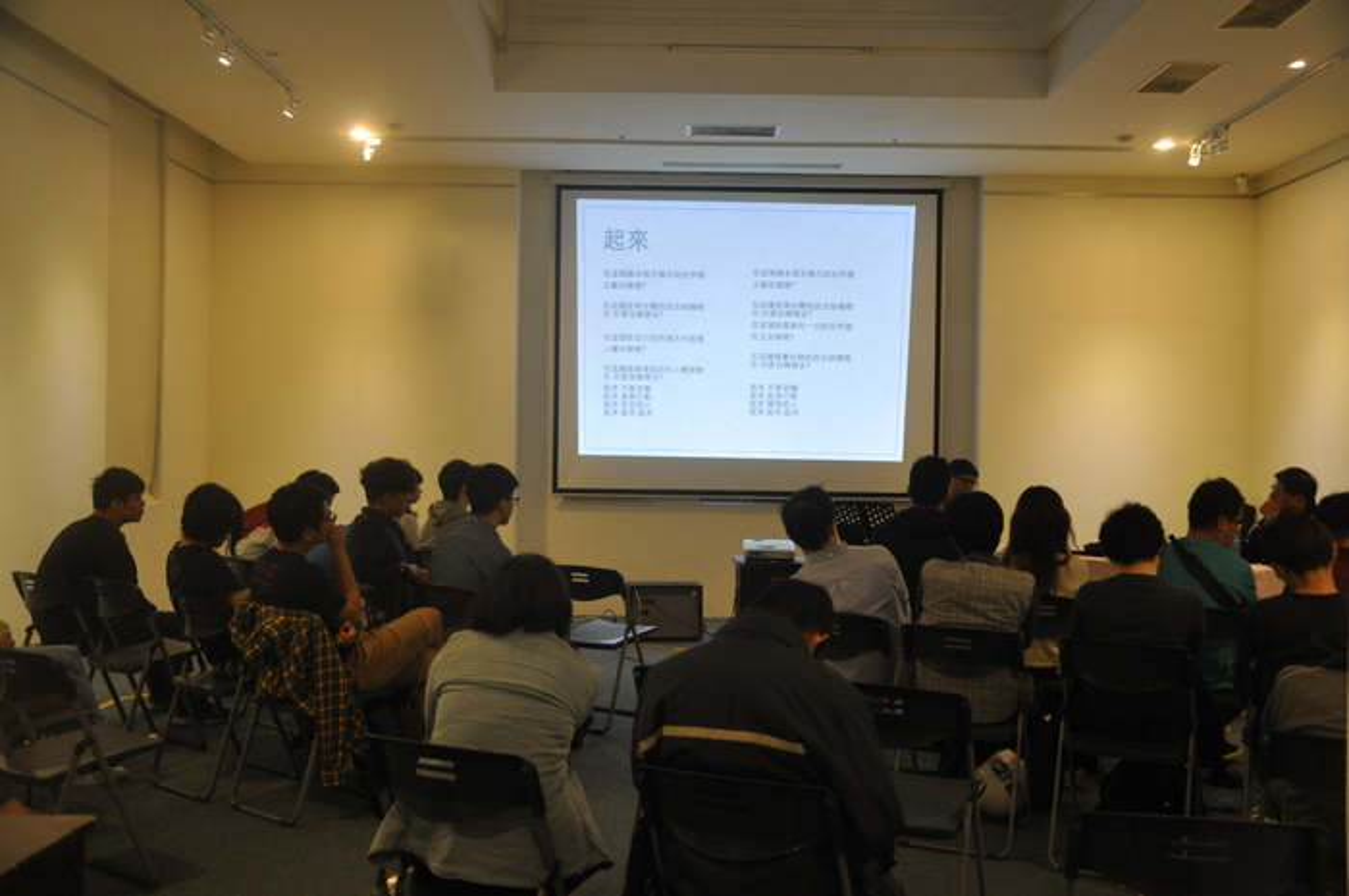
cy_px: 448
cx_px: 674
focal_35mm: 36
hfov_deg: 53.2
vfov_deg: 36.8
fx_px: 1347
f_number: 3.8
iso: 800
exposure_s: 1/30
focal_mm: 24
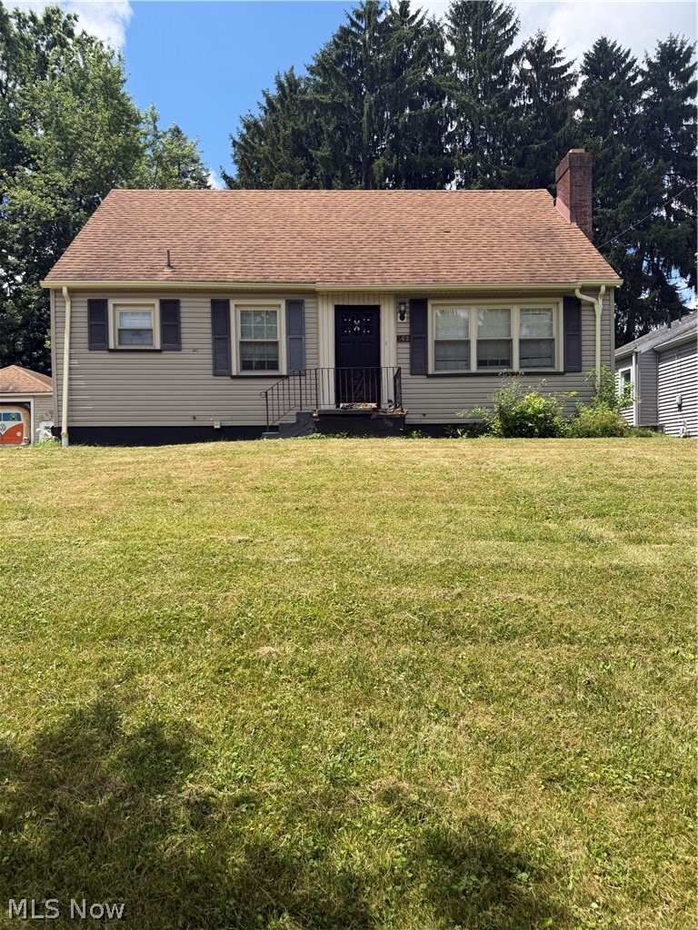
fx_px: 645
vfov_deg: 71.6
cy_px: 465
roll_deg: +0.4
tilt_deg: -1.3
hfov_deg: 56.8
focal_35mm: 24
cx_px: 349
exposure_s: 1/3145
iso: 80
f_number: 1.78
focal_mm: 6.76
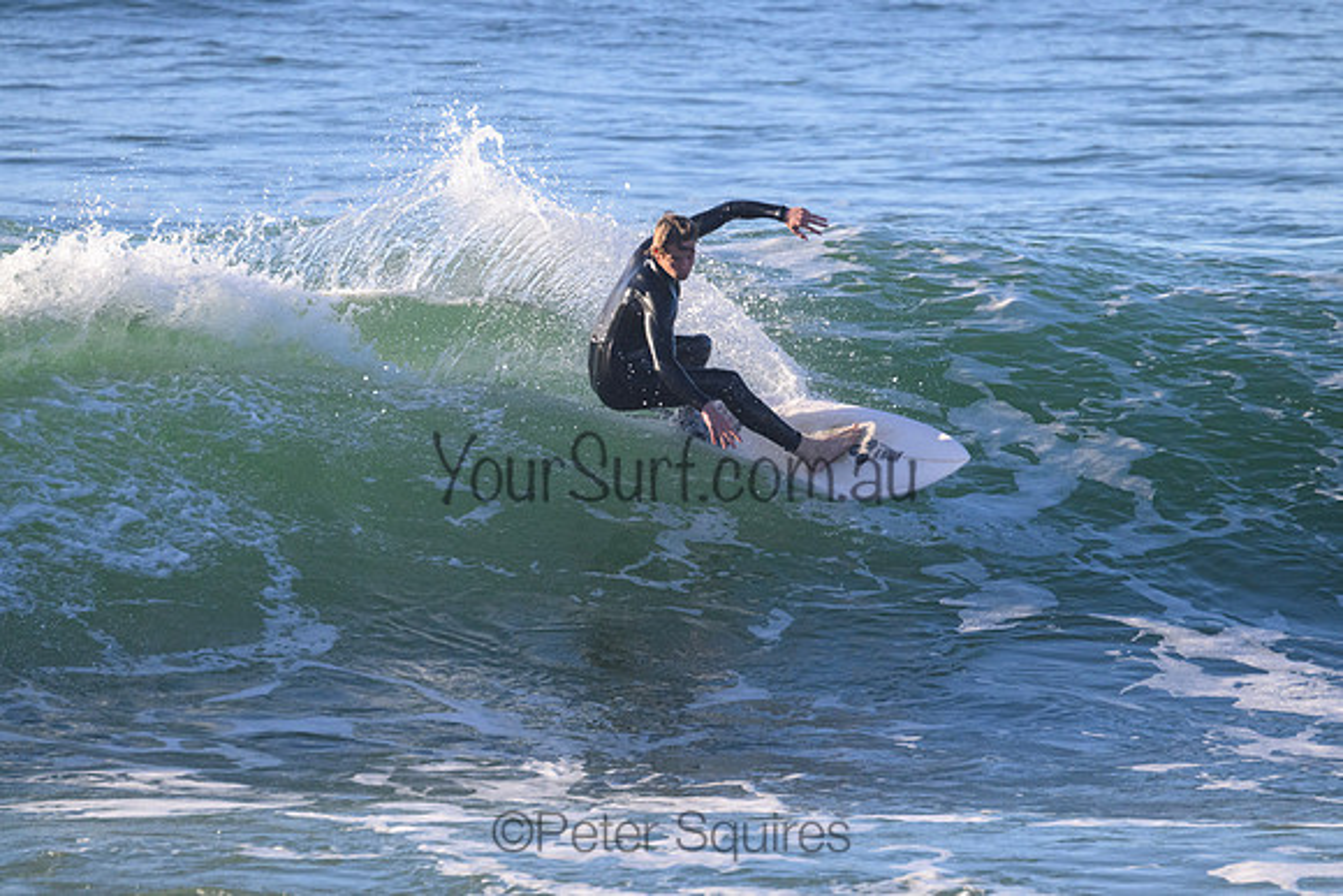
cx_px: 672
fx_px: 23134
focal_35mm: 620
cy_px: 448
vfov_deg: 2.2
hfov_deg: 3.3
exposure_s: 1/2000
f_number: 11
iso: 2800
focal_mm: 620
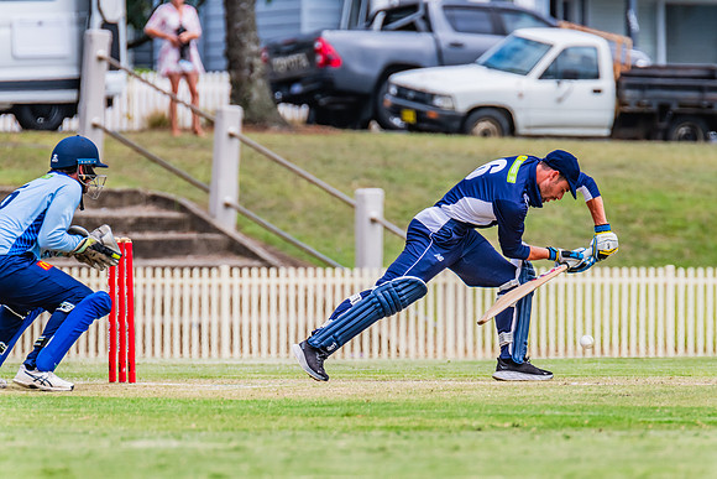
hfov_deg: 3.3
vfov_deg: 2.2
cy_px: 252
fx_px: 12589
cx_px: 377
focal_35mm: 632
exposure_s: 1/2000
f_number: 9
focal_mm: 600
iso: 800
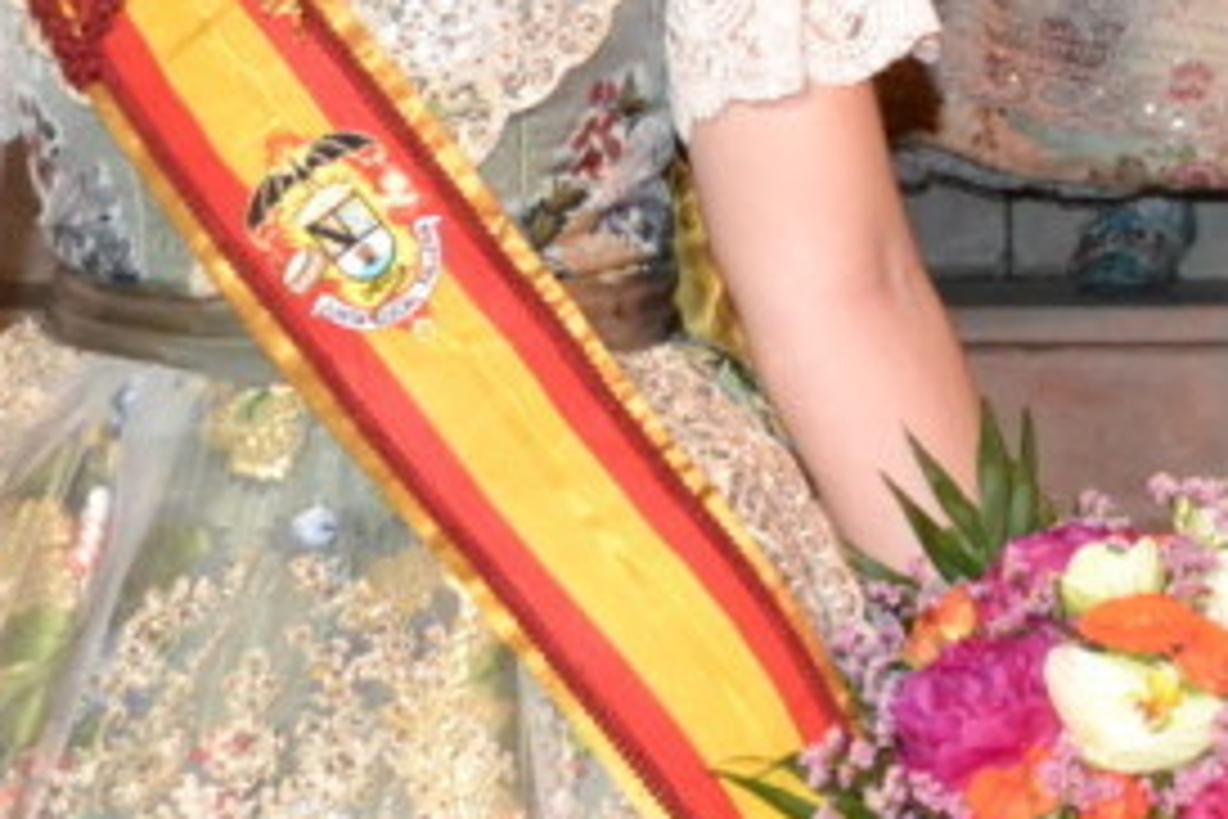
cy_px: 191
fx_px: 4605
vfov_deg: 10.1
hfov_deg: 14.9
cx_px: 1232
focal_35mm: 135
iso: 2800
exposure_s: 1/60
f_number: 4
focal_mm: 24
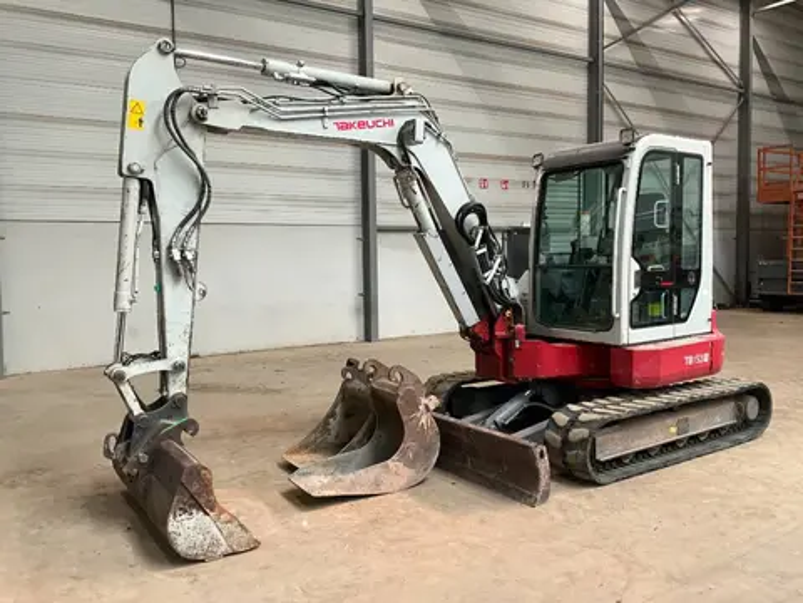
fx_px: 673
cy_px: 302
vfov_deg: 48.2
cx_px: 402
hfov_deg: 61.7
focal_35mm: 29
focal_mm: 3
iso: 80
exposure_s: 1/60
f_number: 1.8
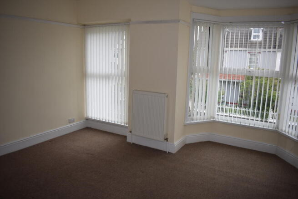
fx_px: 224
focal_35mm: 27
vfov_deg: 48.0
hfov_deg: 67.4
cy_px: 100
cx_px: 149
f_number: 4
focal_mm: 18
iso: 100
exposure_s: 1/200
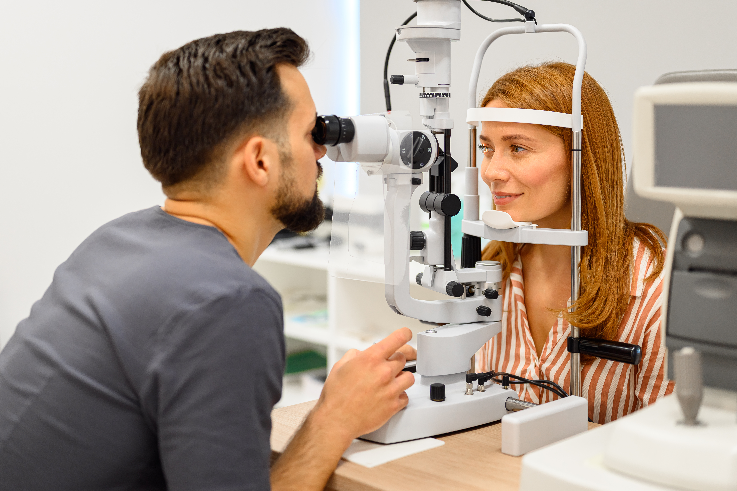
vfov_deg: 27.0
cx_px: 368
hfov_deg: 39.6
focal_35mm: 50
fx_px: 1023
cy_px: 246
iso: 500
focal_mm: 50
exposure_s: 1/200
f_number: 2.2
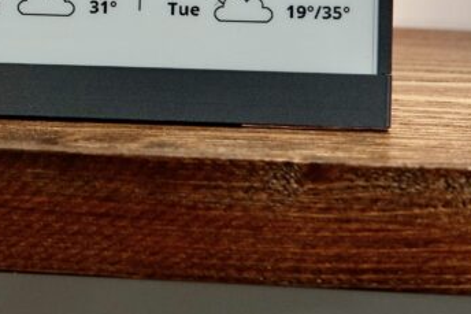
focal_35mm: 134
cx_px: -14
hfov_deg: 15.0
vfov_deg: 10.1
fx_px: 1752
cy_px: -64
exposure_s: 1/50
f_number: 3.2
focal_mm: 30
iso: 500
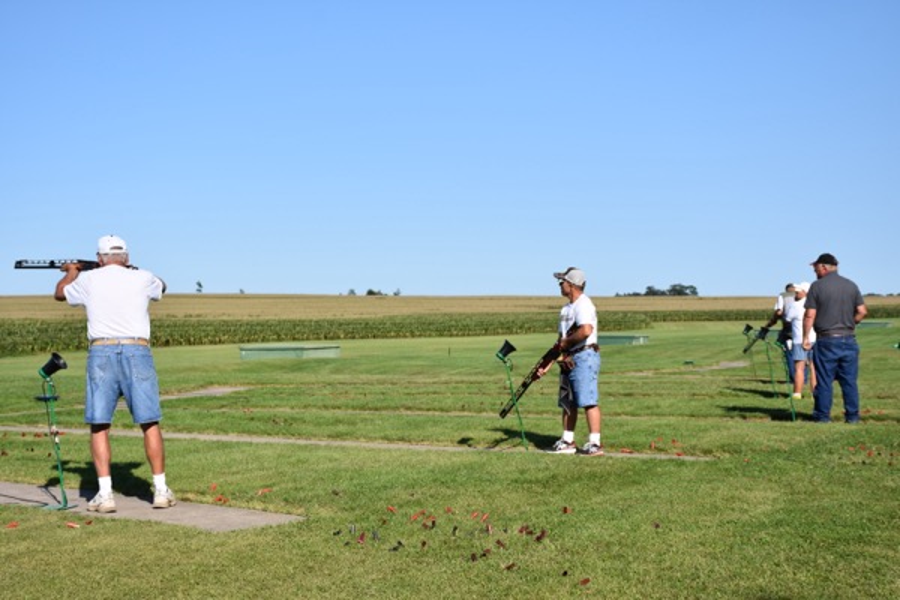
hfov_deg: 29.9
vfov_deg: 20.2
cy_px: 300
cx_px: 450
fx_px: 1687
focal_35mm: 68
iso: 100
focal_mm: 45
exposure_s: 1/500
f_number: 8
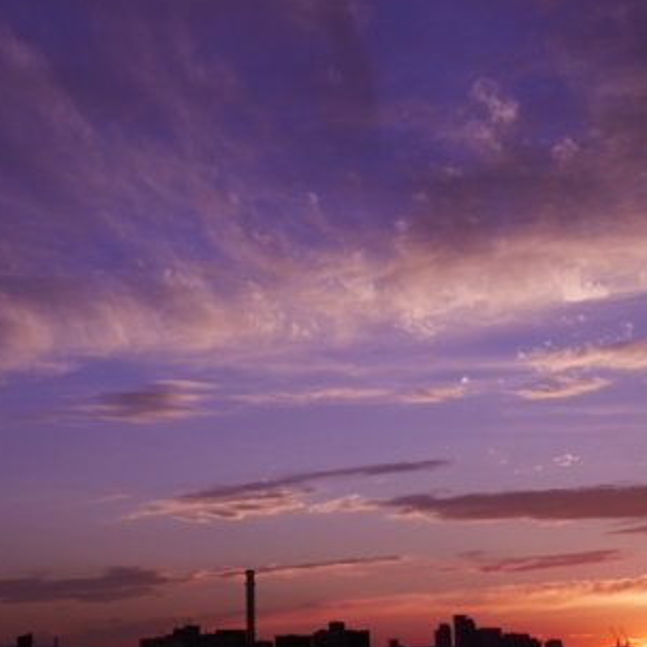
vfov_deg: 27.2
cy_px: 262
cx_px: 182
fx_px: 1332
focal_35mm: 63
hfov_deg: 27.0
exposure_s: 1/250
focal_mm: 18
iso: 200
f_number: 7.1
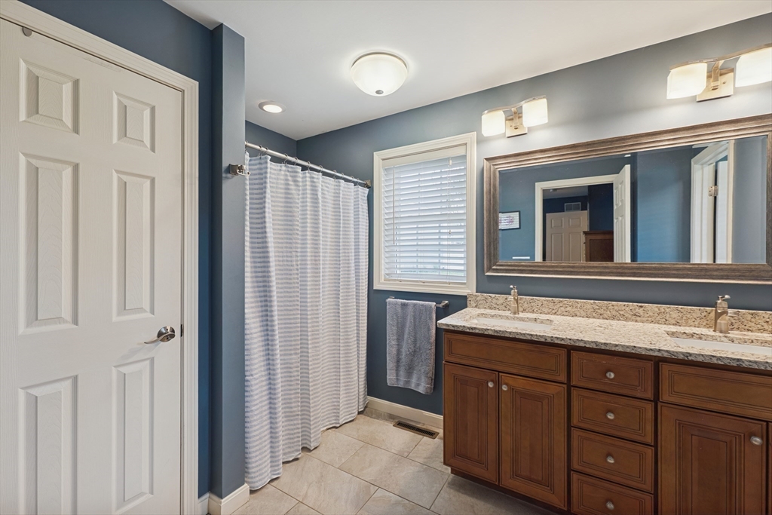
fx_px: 322
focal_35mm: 15
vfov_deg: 77.3
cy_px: 258
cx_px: 386
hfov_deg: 100.4
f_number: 8
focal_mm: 15
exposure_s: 1/60
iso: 400
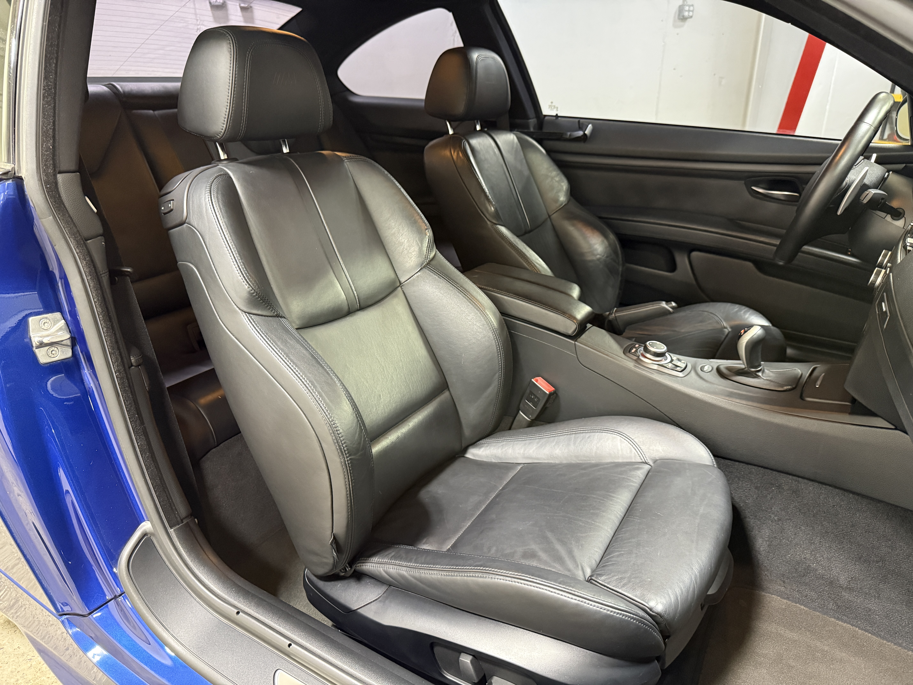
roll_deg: +1.0
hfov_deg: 71.6
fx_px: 633
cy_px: 342
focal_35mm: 24
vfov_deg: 56.8
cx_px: 456
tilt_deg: -20.4
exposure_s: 1/60
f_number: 1.78
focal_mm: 6.76
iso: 640
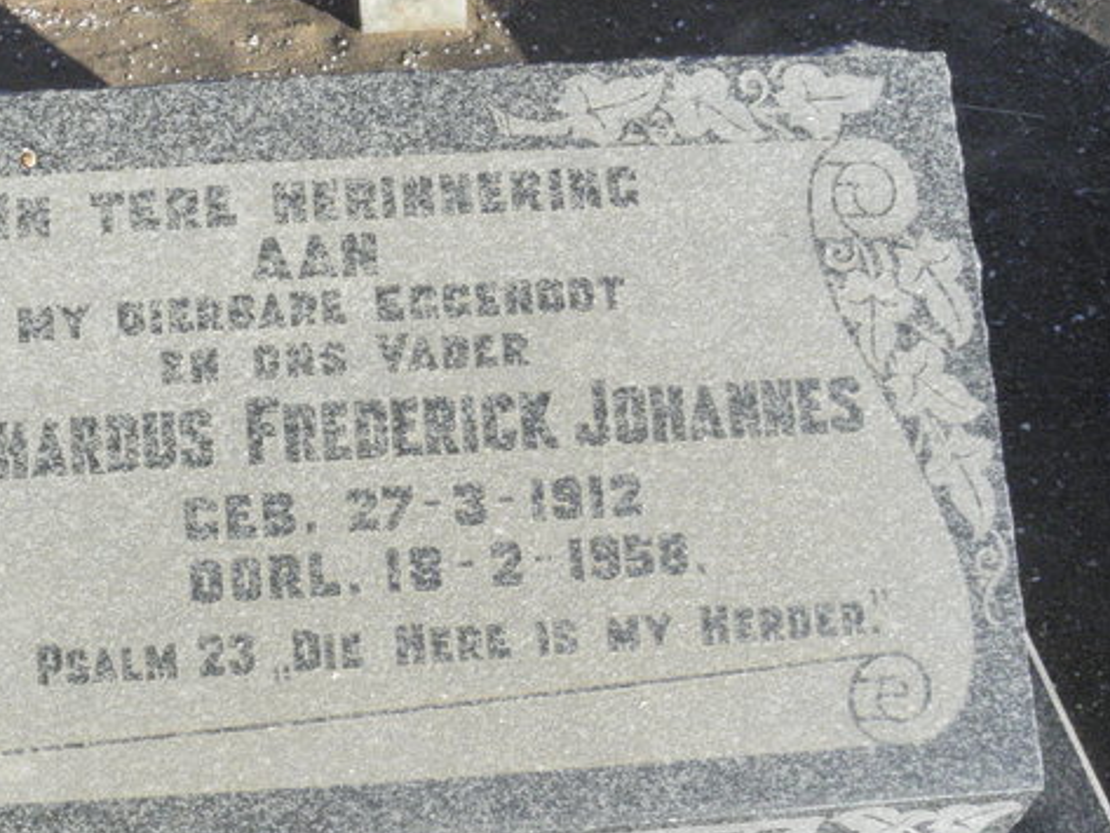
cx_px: 181
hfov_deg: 40.7
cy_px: 535
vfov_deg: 32.7
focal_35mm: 44
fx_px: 1411
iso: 200
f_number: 6.3
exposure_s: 1/640
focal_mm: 4.6
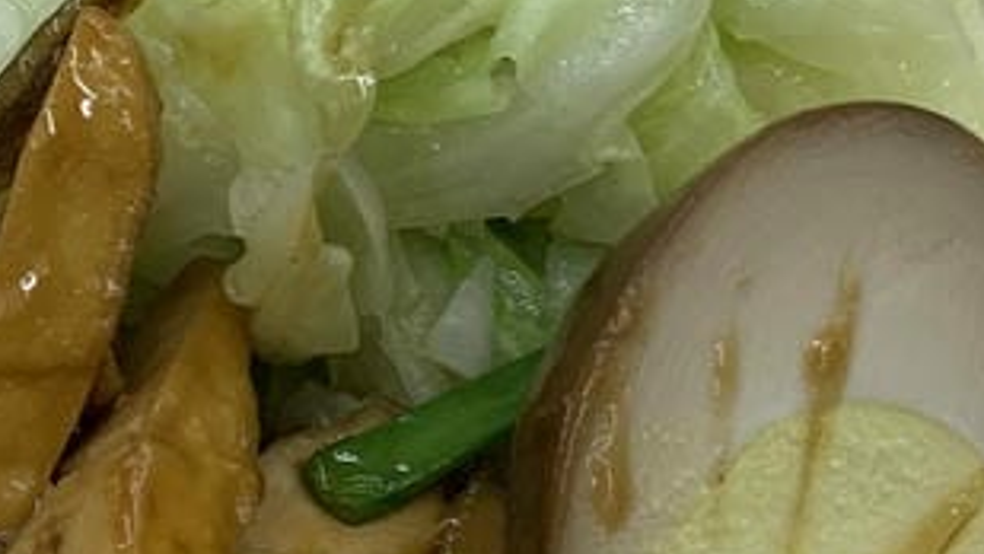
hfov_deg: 18.4
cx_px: -197
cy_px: 449
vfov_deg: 11.0
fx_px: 2871
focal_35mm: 110
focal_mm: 4.25
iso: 100
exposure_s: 1/120
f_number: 1.8
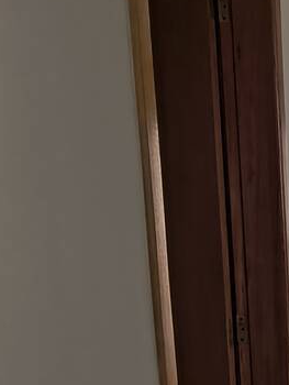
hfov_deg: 27.8
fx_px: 411
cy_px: 279
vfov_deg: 48.5
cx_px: 422
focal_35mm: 37
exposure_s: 1/30
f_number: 2.2
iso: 402
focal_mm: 2.13
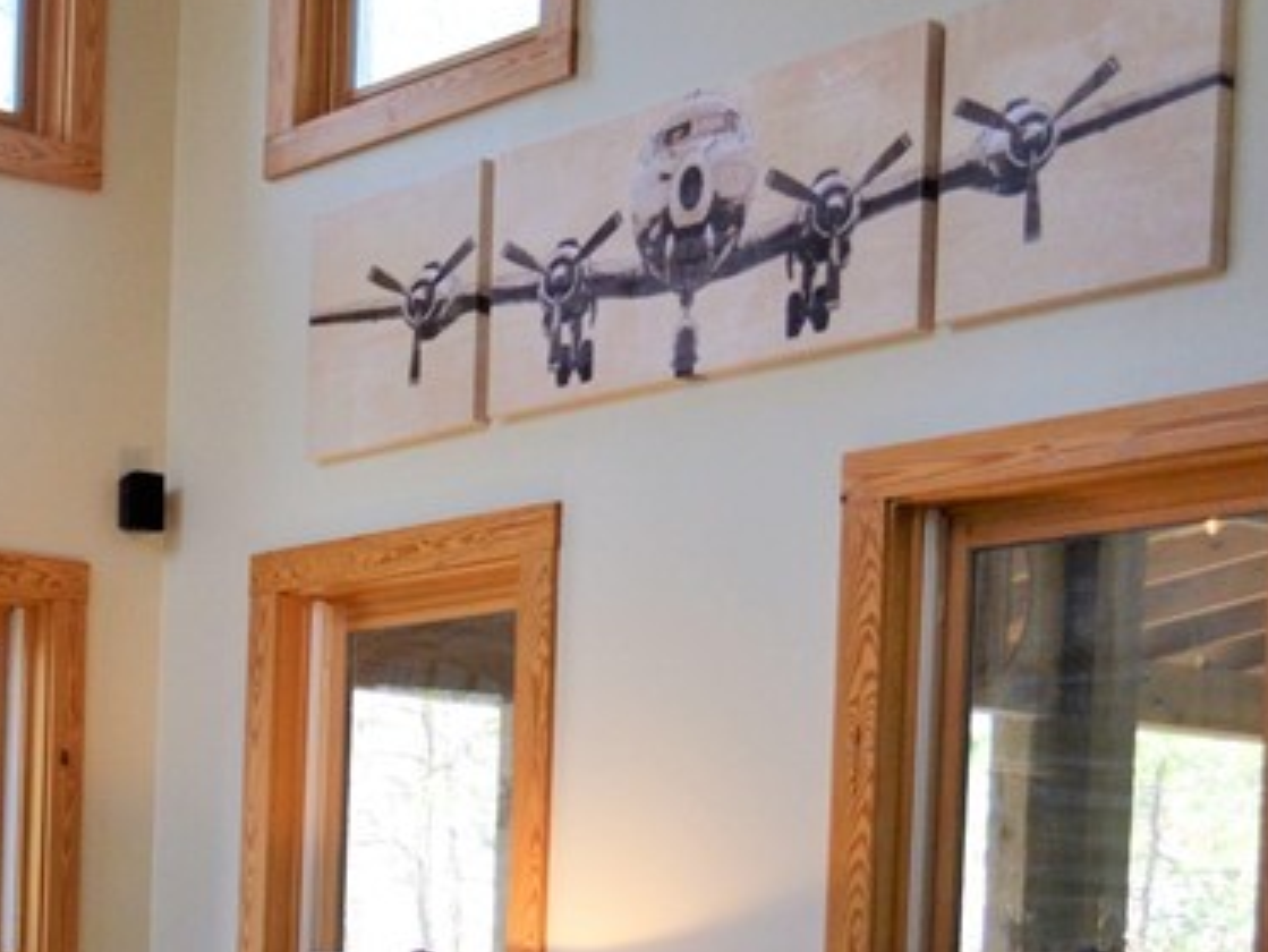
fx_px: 3078
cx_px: -136
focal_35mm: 84
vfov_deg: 16.8
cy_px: 1156
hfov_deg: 22.0
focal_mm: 20
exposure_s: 1/200
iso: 800
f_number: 3.8
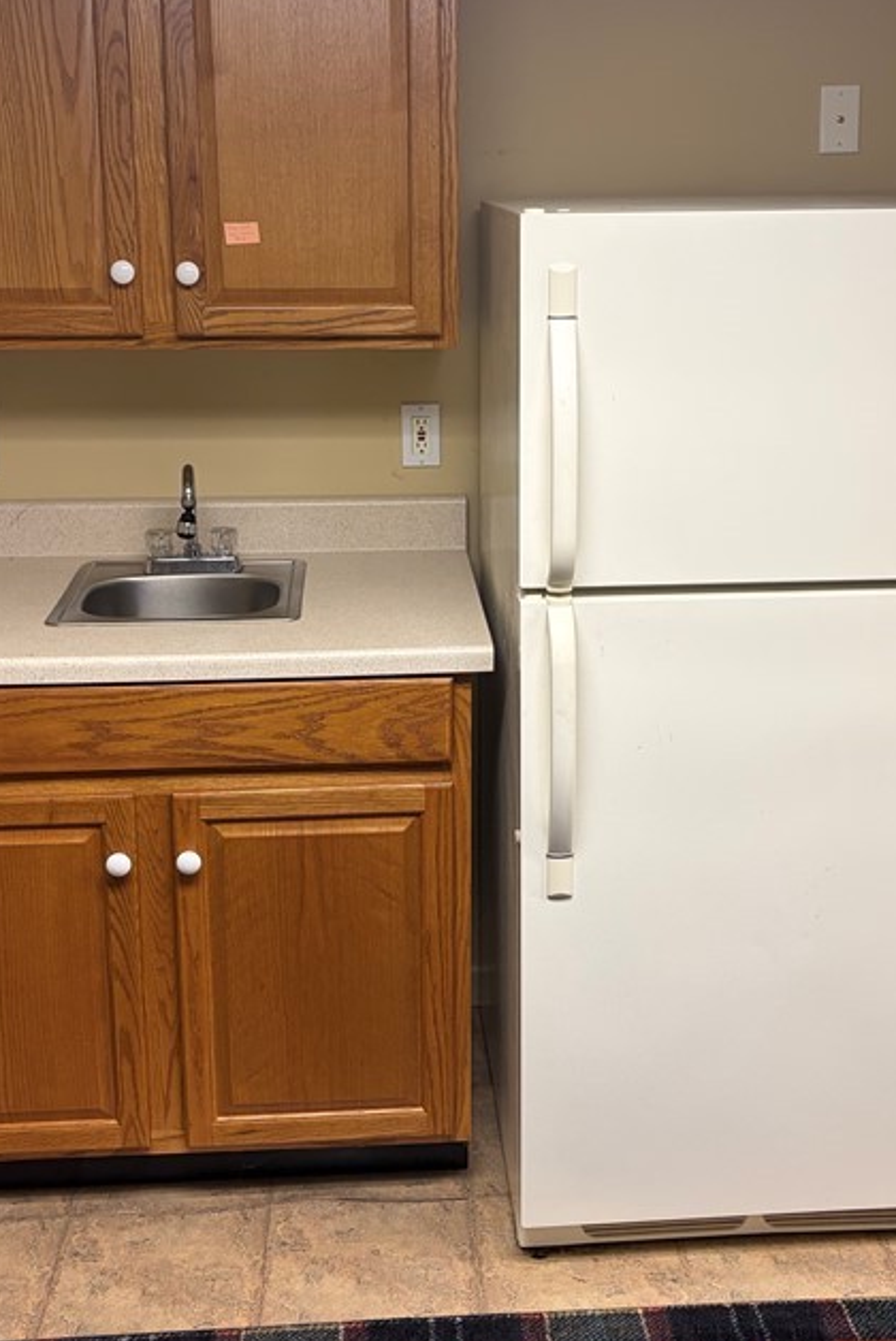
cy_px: 554
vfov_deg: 44.3
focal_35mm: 44
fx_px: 1641
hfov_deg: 30.5
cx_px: 467
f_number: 1.6
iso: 125
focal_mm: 5.96
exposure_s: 1/60
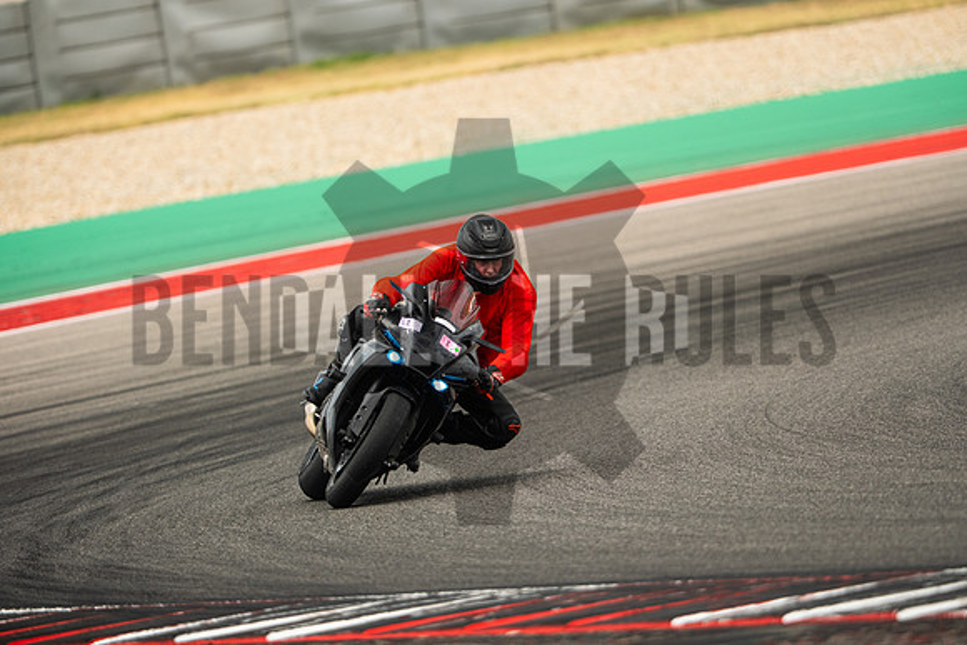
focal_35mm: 420
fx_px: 11284
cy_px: 322
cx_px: 484
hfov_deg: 4.9
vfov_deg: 3.3
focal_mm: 280
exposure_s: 1/2000
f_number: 2.8
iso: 400
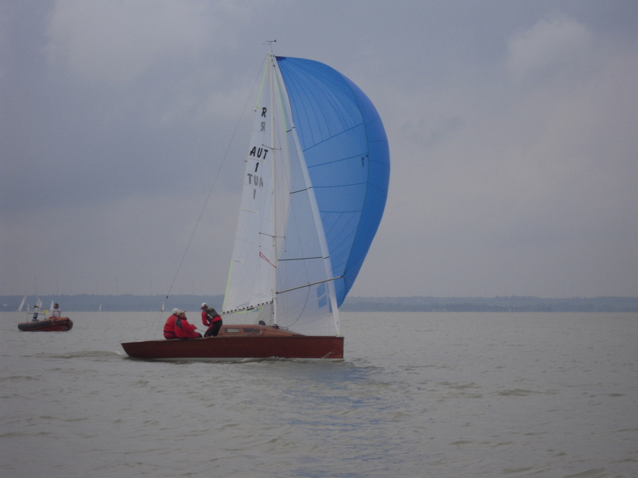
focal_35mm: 112
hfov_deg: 17.6
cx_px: 319
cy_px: 239
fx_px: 2064
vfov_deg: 13.2
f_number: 5.8
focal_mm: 20
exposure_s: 1/250
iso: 100
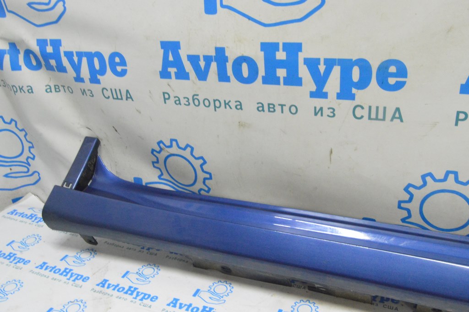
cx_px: 234
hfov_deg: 55.1
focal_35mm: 34
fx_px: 449
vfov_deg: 38.3
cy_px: 156
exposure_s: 1/15
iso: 6400
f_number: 20
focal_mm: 23
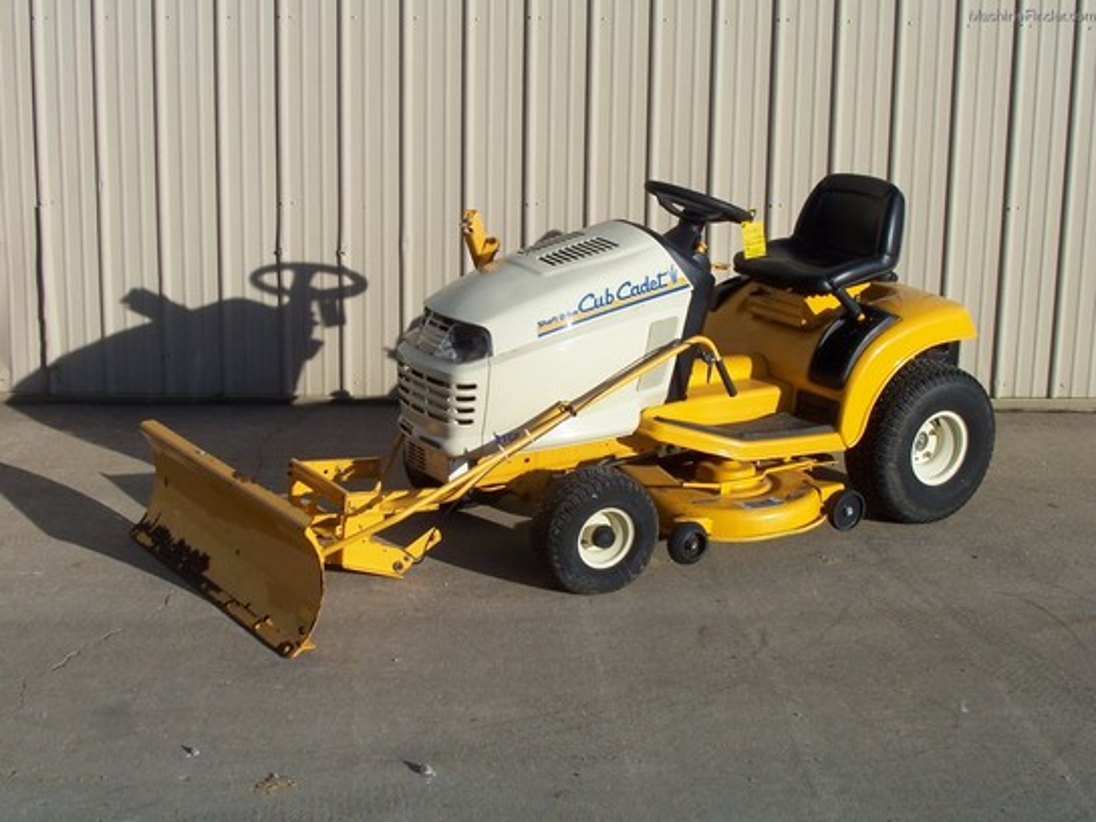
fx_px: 1583
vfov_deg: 29.1
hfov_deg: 38.2
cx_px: 548
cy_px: 411
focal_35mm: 50
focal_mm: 8.6
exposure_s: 1/750
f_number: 4.8
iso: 80
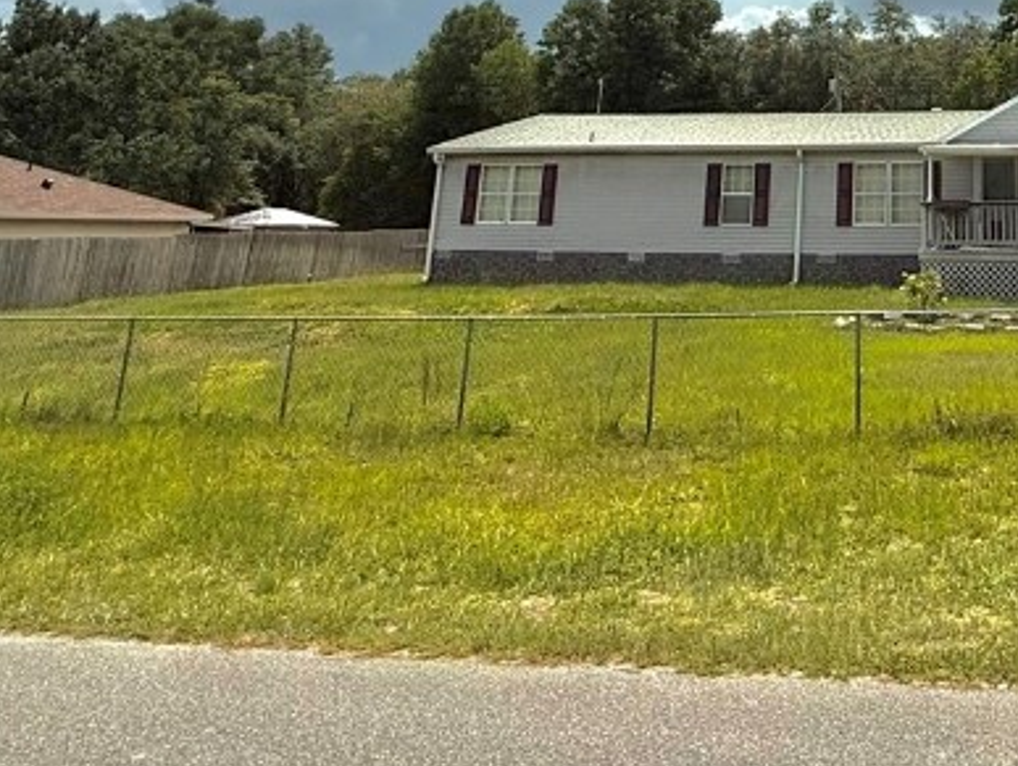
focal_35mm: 37
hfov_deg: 44.5
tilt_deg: +15.0
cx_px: 957
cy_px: -58
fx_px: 1089
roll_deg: +0.2
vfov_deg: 34.0
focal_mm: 2.22
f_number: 2.2
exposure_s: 1/5618
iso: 40
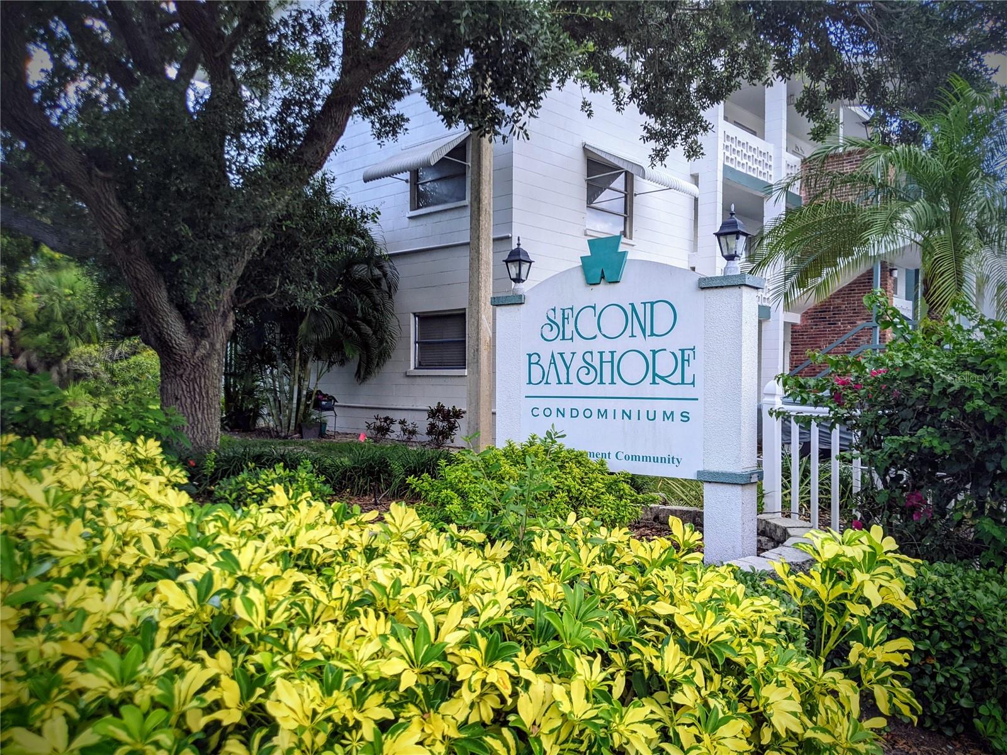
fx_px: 785
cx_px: 504
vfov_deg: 51.4
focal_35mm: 27
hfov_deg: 65.3
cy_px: 378
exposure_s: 1/782
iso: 53
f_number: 1.8
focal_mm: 4.44
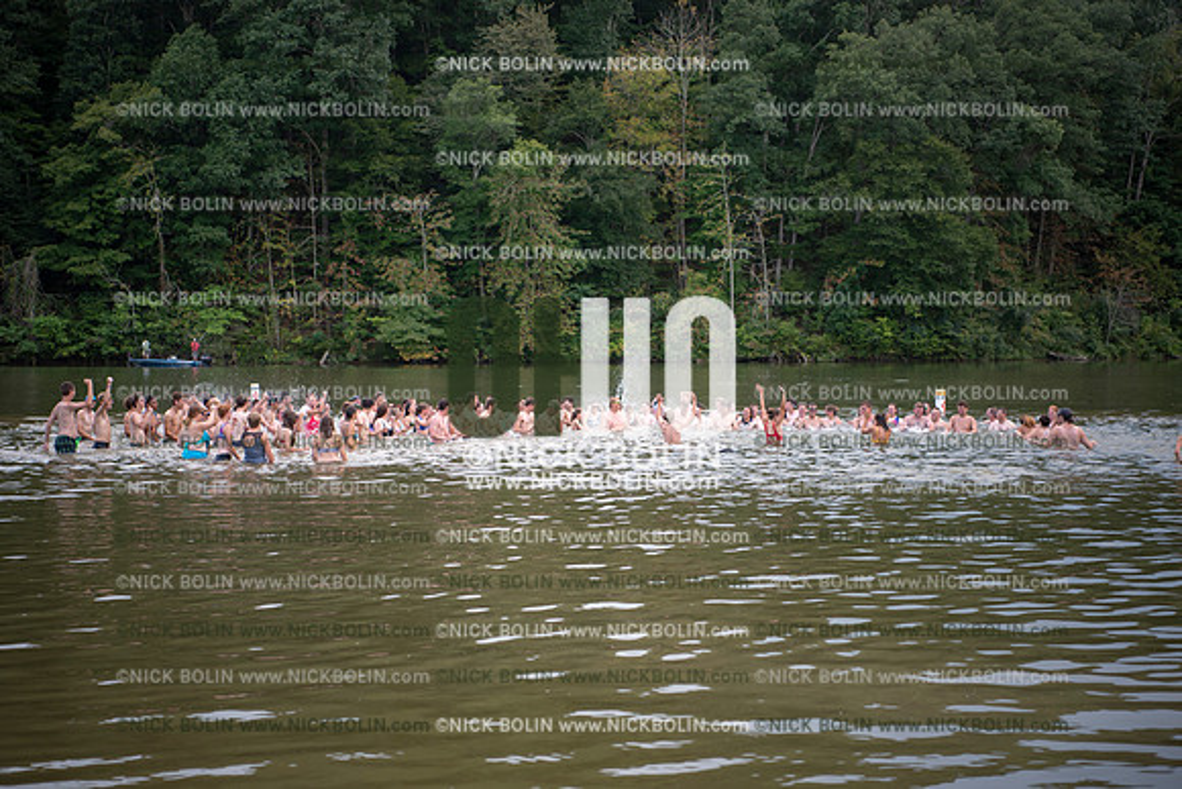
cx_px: 591
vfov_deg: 19.5
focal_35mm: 70
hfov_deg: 28.8
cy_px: 394
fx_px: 2299
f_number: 3.2
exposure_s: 1/250
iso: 160
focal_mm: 70
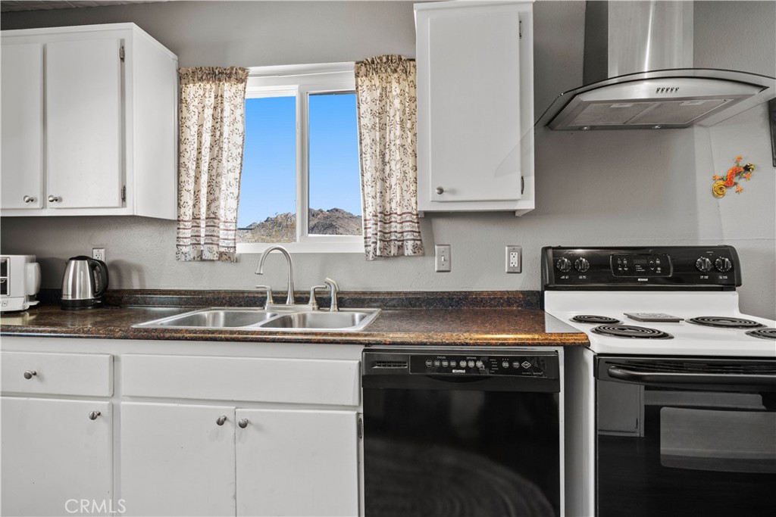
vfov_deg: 63.2
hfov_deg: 85.4
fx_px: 420
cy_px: 258
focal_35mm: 20
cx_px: 388
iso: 400
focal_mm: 19.5
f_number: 10
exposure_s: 1/2
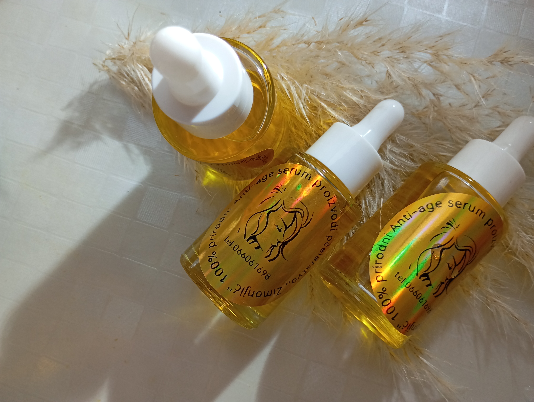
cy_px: 201
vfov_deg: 49.9
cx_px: 267
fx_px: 433
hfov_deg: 63.4
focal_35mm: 28
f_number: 1.8
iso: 170
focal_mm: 4.27
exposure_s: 1/33.3
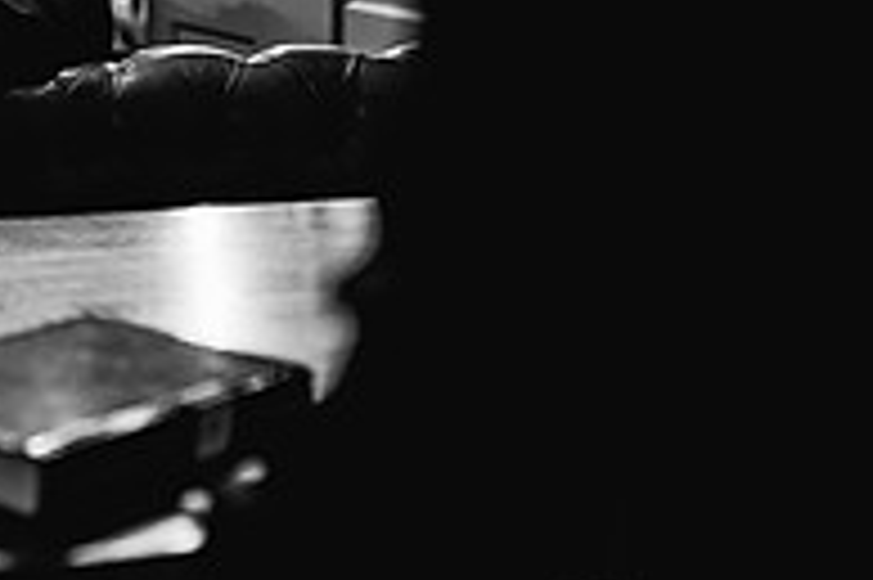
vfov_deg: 12.2
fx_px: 2641
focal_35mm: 109
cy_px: -178
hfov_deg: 17.6
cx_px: -274
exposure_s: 1/250
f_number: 1.4
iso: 500
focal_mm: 35
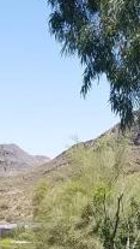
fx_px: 921
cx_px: 225
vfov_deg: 15.0
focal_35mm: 140
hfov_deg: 8.5
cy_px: 273
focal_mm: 4.2
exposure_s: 1/1656
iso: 50
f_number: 1.7
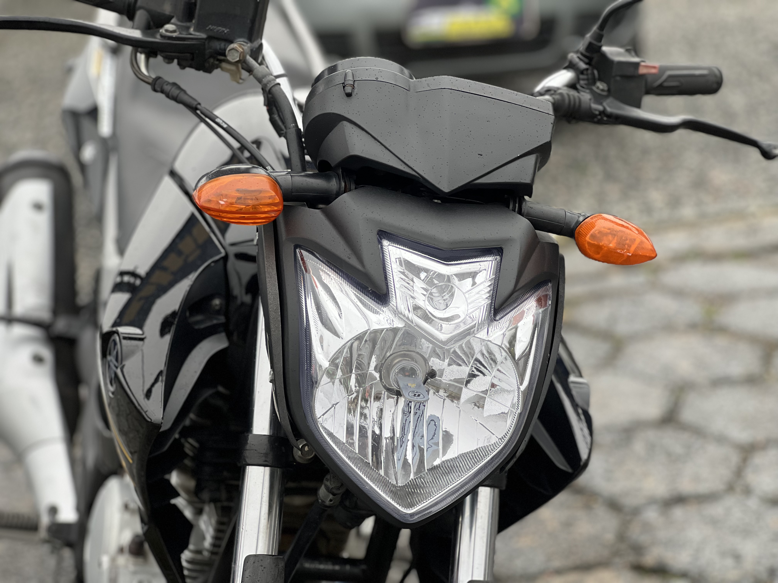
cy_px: 292
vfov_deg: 19.1
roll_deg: +4.2
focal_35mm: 77
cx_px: 389
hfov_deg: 25.3
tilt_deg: -17.6
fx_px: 1731
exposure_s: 1/121
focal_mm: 9
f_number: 2.8
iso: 80
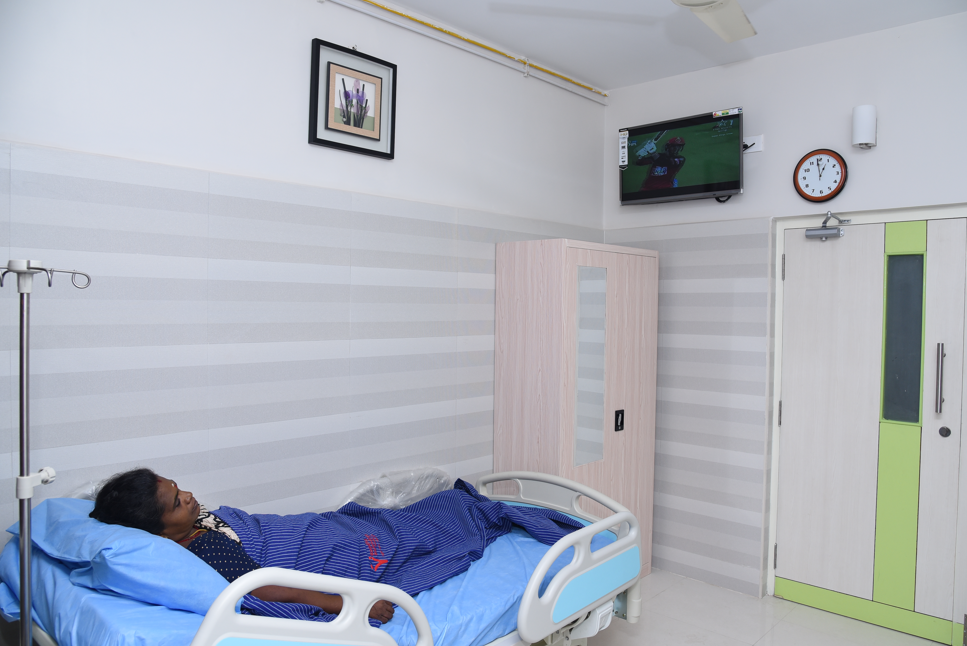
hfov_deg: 71.5
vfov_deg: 51.3
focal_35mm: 25
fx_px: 672
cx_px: 499
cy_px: 322
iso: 640
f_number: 6.3
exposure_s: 1/160
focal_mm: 24
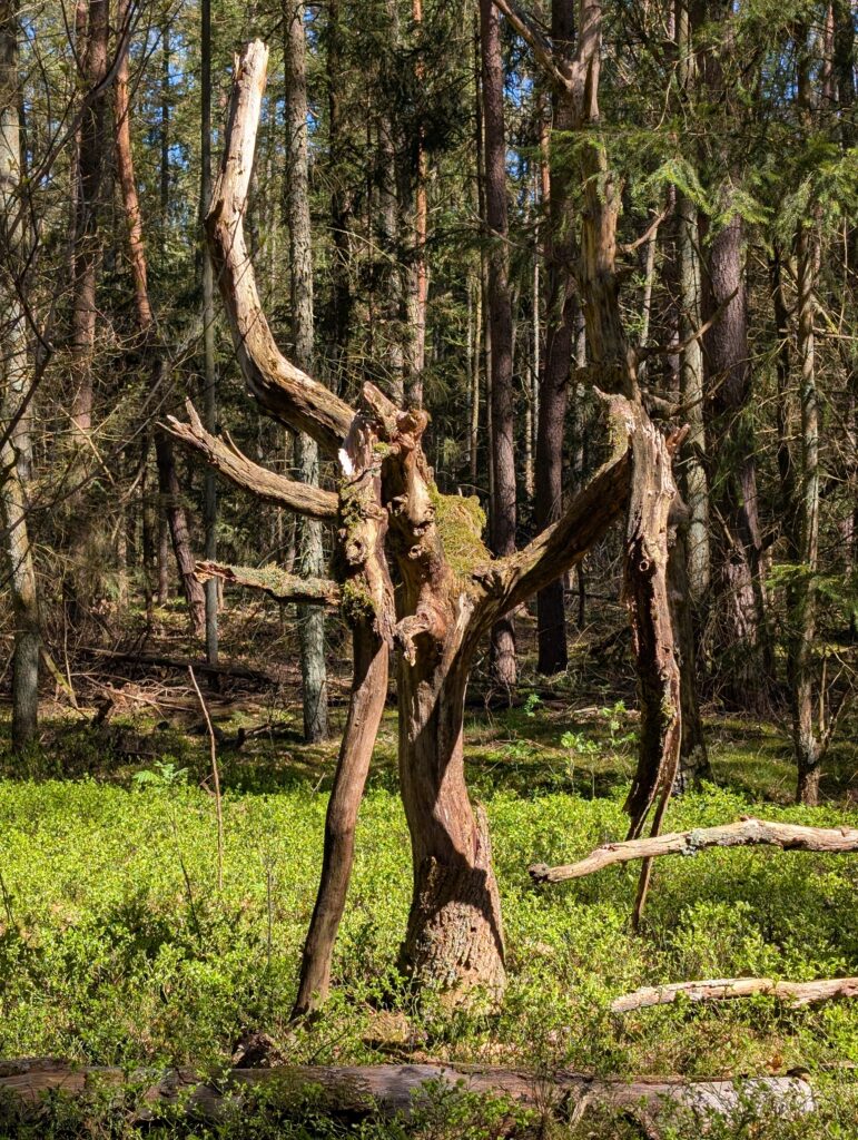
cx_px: 429
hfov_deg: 29.7
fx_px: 1615
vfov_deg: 38.9
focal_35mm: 49
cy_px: 570
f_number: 1.68
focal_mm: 6.9
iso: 19
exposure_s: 1/617
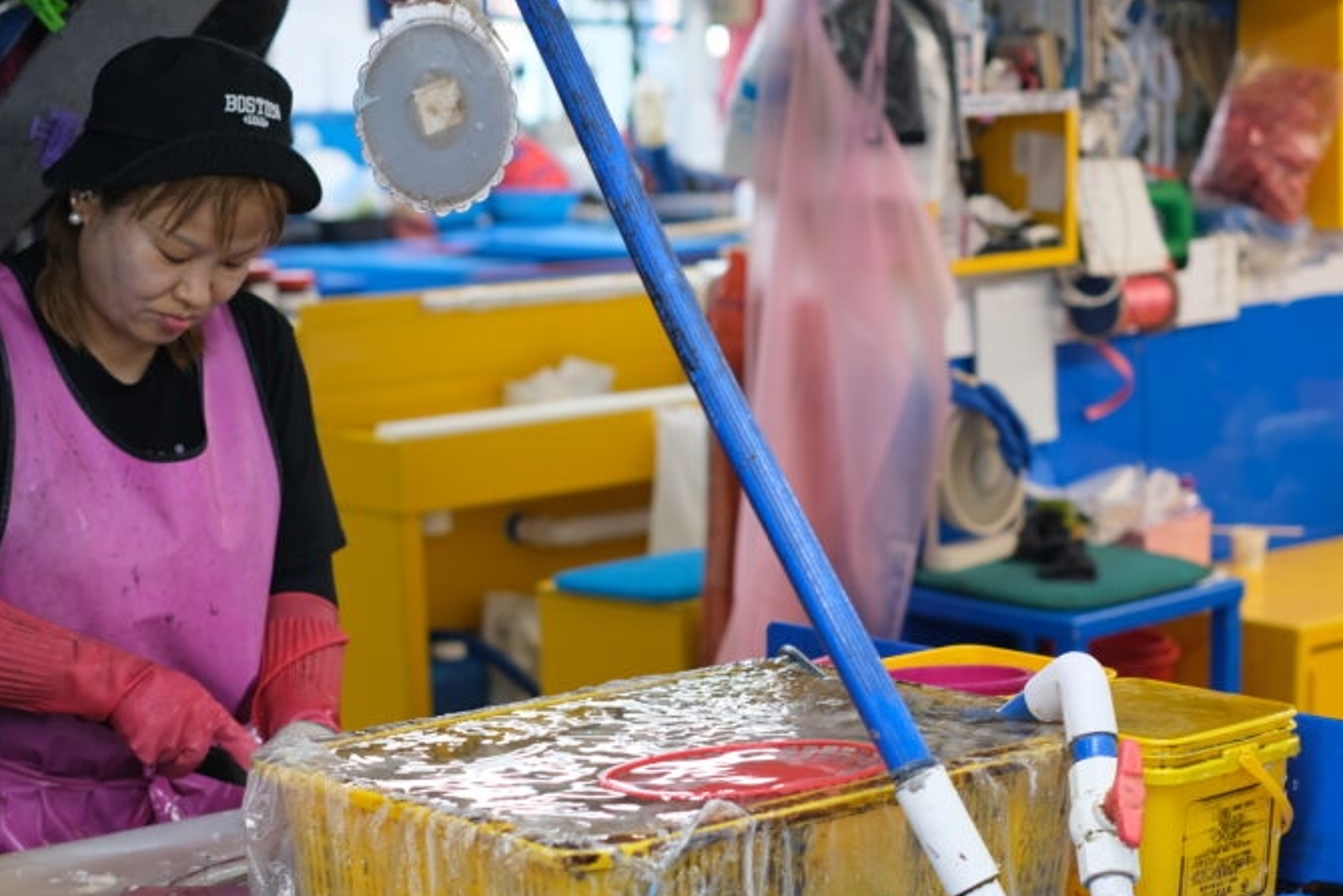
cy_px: 530
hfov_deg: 25.1
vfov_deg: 16.9
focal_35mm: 81
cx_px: 655
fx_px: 3022
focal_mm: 35
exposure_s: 1/180
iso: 320
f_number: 2
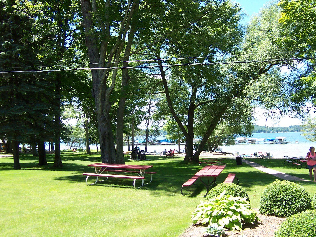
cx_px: 158
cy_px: 118
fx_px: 329
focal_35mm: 36
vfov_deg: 39.7
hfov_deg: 51.4
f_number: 3.4
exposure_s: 1/250
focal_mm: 5.6
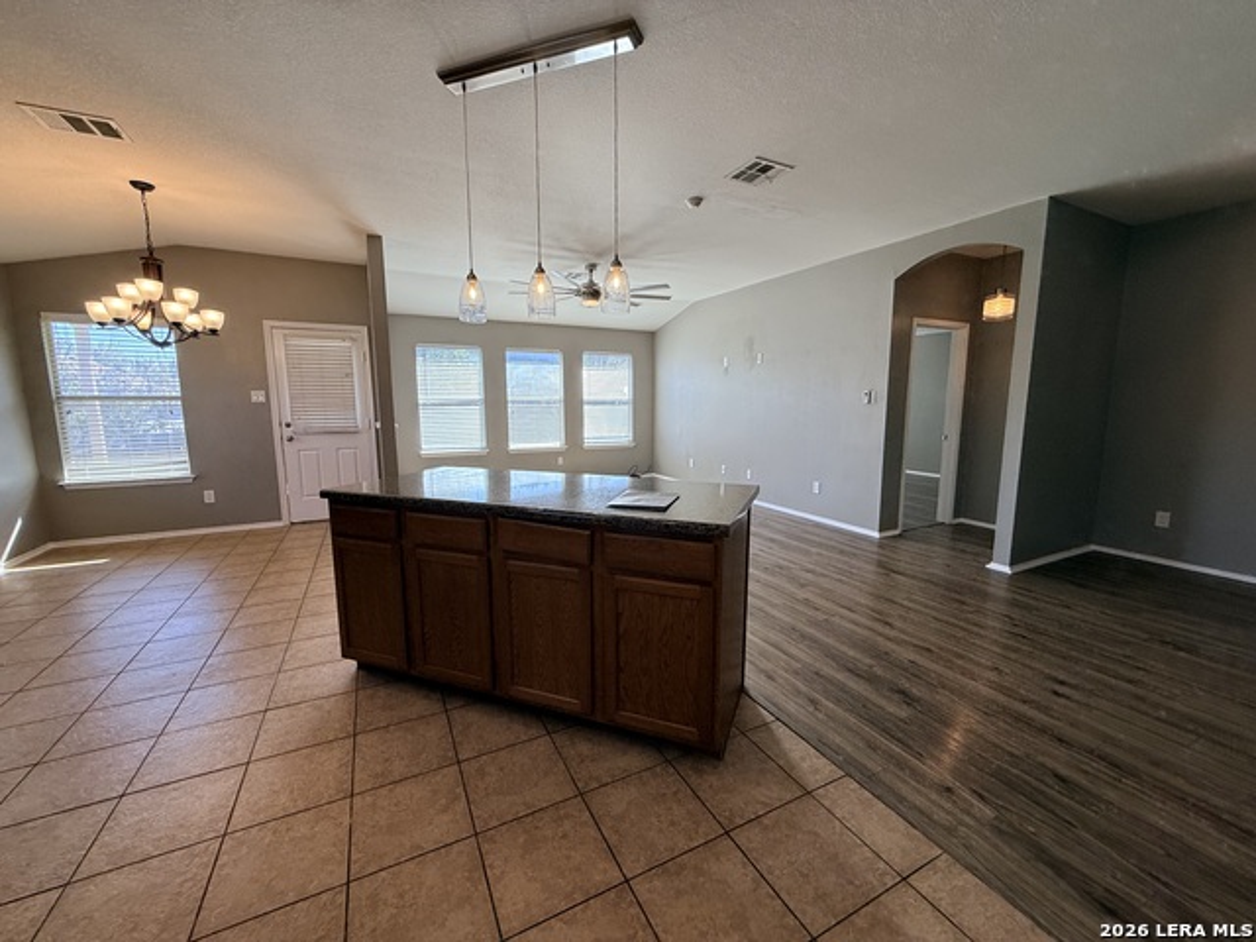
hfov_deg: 102.1
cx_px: 628
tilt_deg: -6.5
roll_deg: +0.0
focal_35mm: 14
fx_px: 508
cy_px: 471
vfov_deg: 85.7
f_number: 2.2
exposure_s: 1/121
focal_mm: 2.22
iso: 64
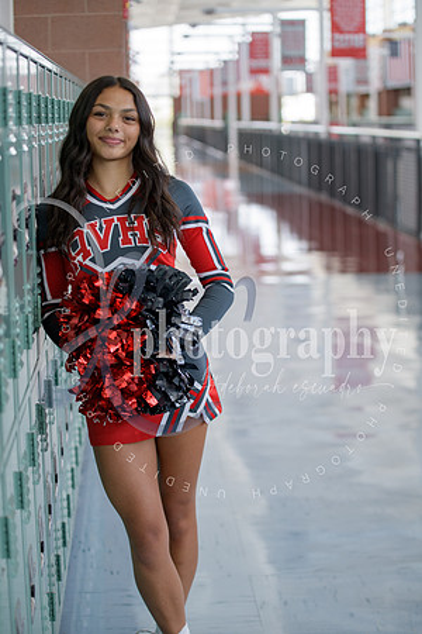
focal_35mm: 70
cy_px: 317
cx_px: 211
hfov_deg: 19.5
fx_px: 1231
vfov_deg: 28.8
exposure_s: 1/125
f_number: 2.8
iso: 250
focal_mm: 70
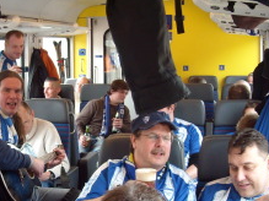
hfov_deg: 24.0
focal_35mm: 80
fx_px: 621
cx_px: 49
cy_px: 107
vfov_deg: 18.4
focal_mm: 5.7
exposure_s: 1/60
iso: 154
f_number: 2.8
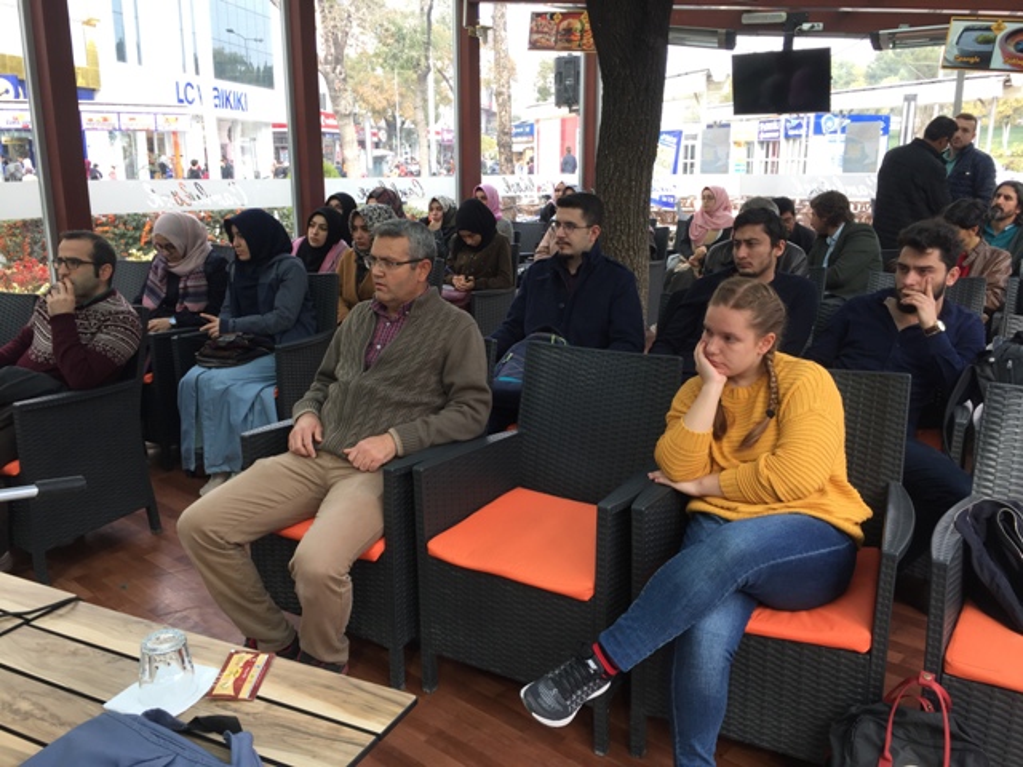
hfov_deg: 61.7
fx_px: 857
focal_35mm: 29
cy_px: 384
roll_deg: +0.2
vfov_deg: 48.2
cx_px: 512
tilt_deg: -15.8
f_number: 2.2
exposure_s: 1/110
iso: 32
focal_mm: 4.15
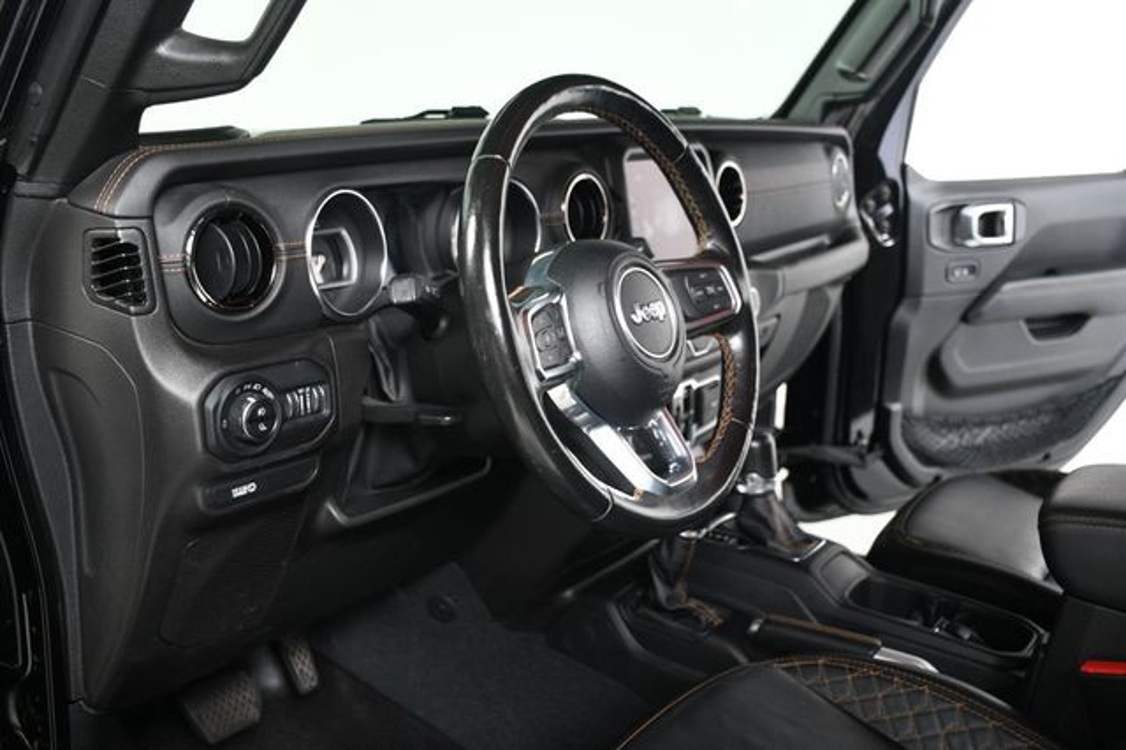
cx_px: 563
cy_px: 375
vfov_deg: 36.8
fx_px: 1125
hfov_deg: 53.2
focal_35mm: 36
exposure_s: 1/160
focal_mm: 24
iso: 160
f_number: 4
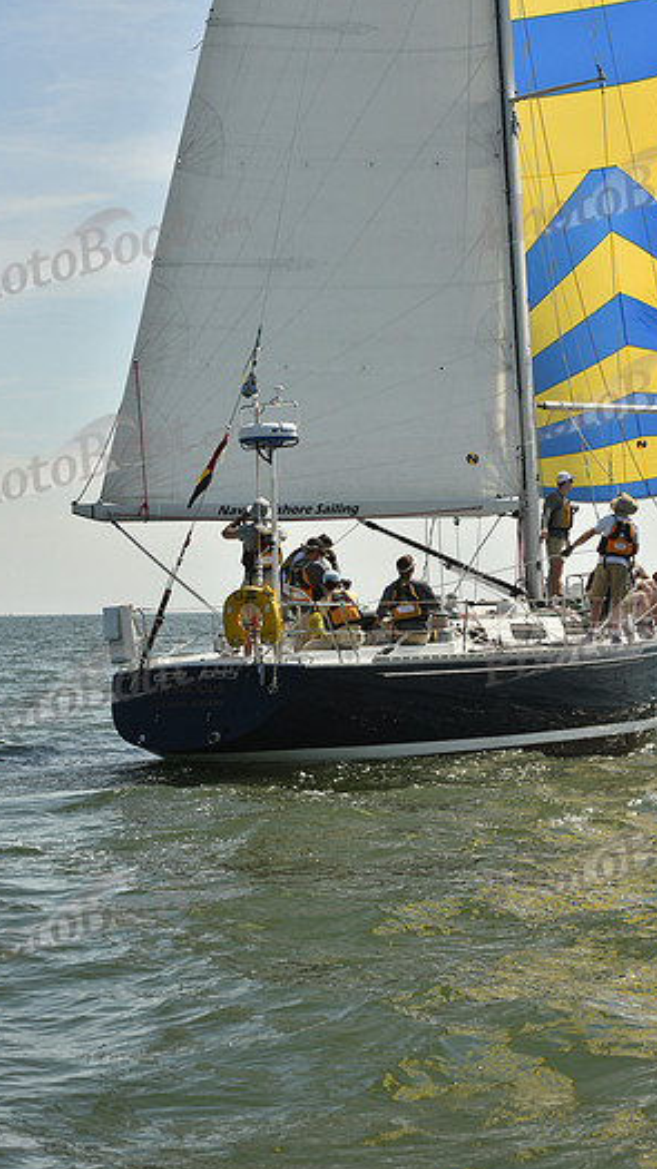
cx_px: 366
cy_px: 546
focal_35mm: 81
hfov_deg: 14.9
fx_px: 2511
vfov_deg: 26.2
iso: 320
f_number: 10
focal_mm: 70
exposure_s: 1/1000
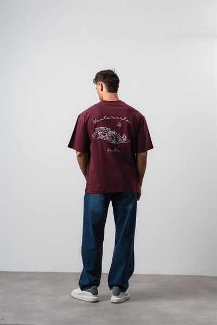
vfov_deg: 28.8
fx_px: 633
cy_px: 162
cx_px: 108
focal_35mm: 70
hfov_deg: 19.5
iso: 100
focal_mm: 70
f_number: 10
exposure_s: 1/125
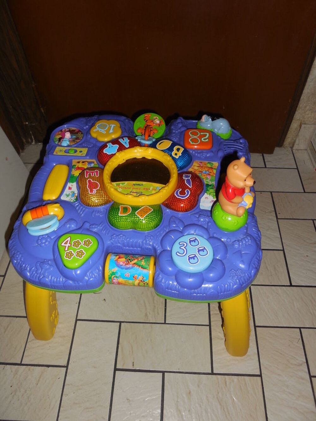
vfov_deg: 67.3
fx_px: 316
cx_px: 158
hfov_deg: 53.1
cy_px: 210
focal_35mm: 26
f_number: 3.5
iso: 125
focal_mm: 4.6
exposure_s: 1/25
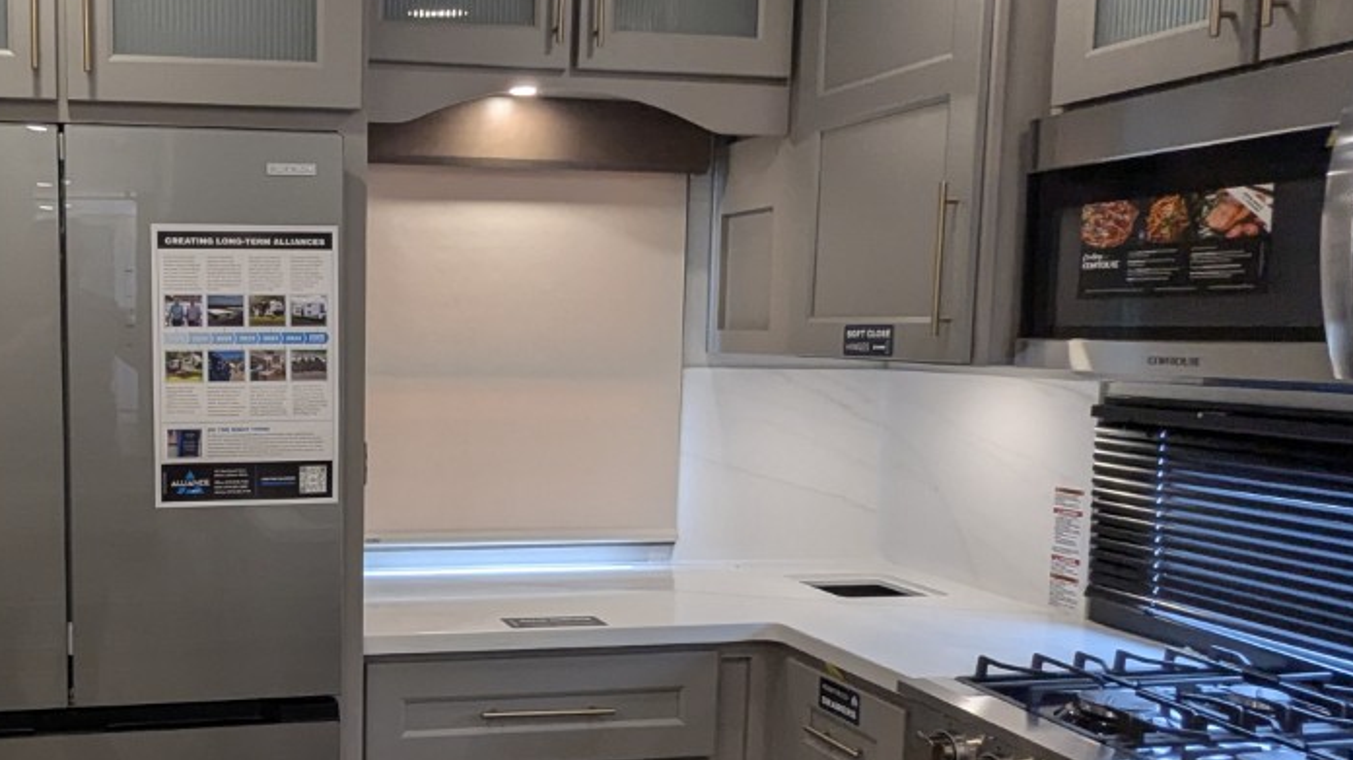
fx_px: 1255
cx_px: 304
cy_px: 461
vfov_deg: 33.6
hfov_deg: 53.5
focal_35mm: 35
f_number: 2.2
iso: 274
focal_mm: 2.35
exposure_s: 1/173
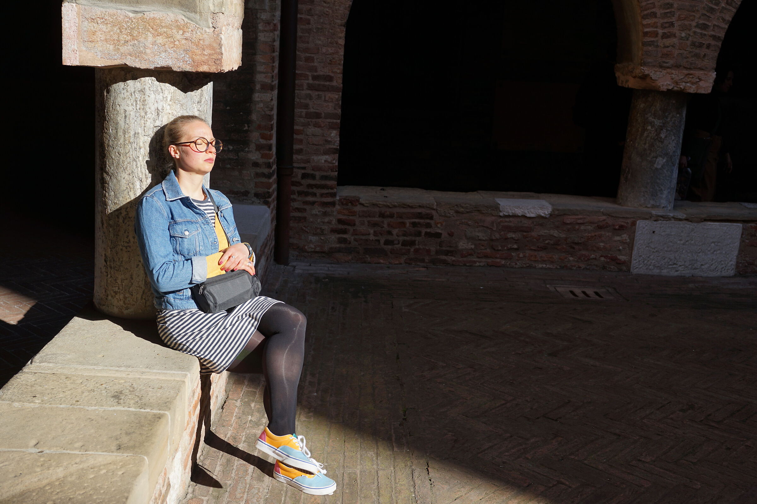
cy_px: 252
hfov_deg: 48.5
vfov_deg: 33.4
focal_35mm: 40
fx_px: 841
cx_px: 378
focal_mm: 40
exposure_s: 1/500
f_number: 5
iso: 100
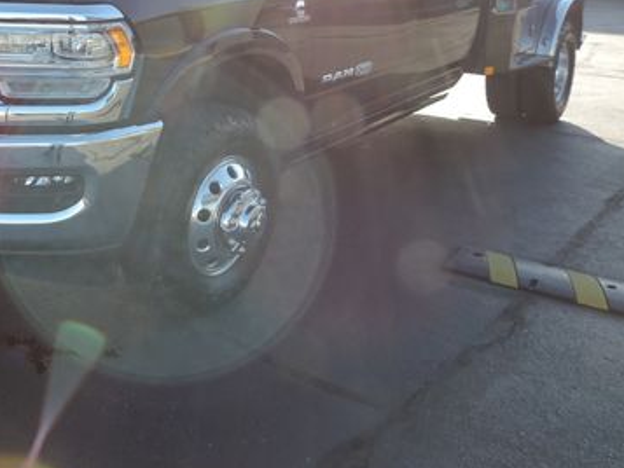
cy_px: 94
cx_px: 192
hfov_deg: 43.0
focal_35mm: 43
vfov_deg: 32.7
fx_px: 775
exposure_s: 1/320
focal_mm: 4.3
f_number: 3
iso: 80
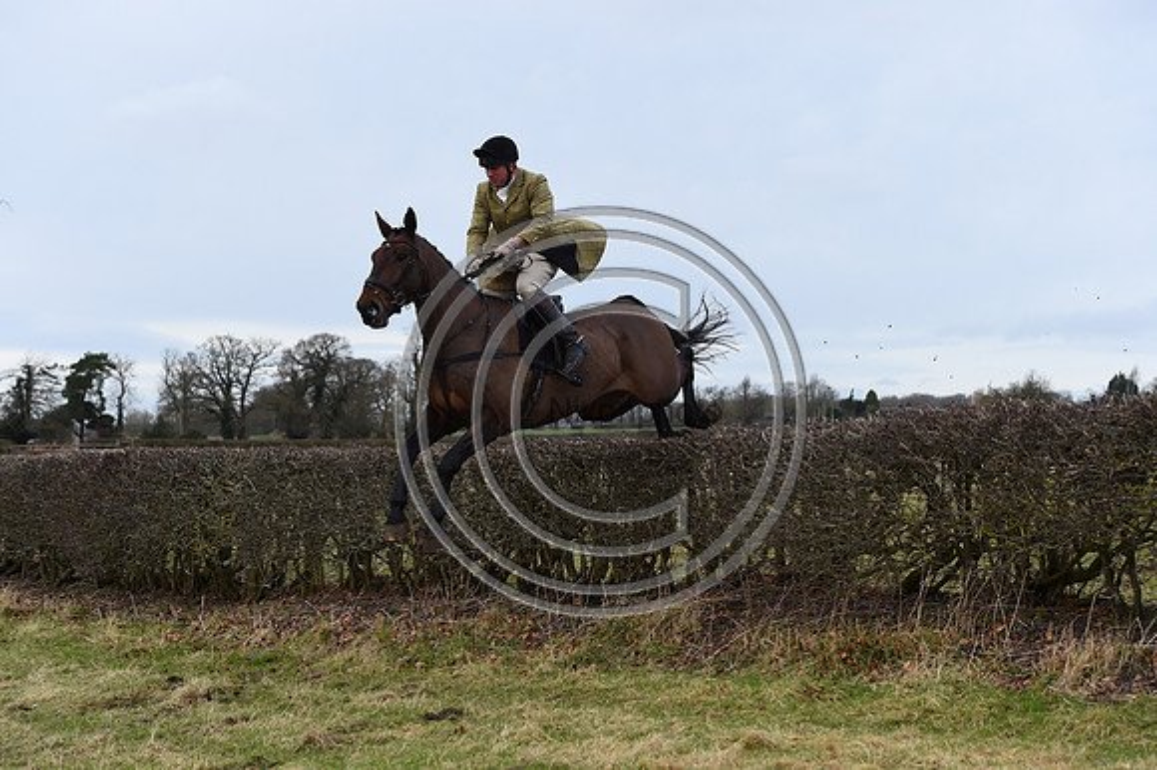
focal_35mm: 78
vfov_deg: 17.5
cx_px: 578
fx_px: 2505
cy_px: 385
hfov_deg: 26.0
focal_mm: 78
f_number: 5.6
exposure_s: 1/1250
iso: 800
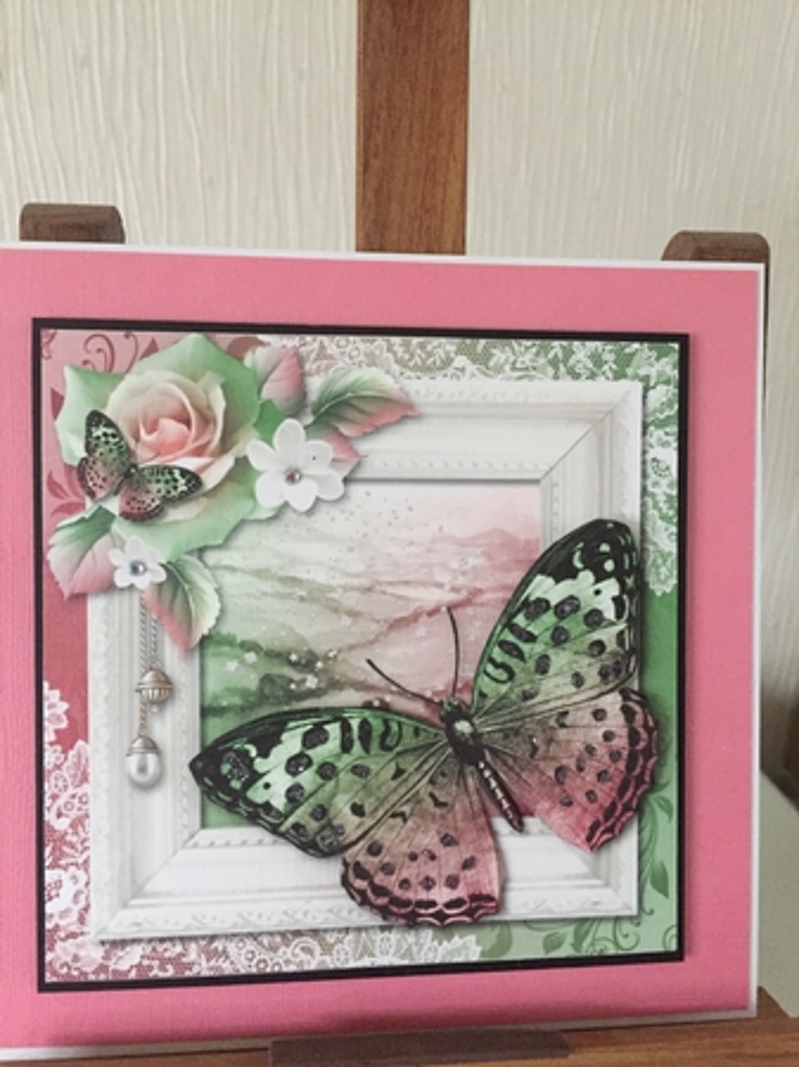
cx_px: 400
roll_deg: -2.3
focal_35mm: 29
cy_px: 534
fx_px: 893
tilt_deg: -18.0
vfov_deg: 61.7
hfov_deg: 48.2
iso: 320
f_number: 2.2
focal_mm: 4.15
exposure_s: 1/17
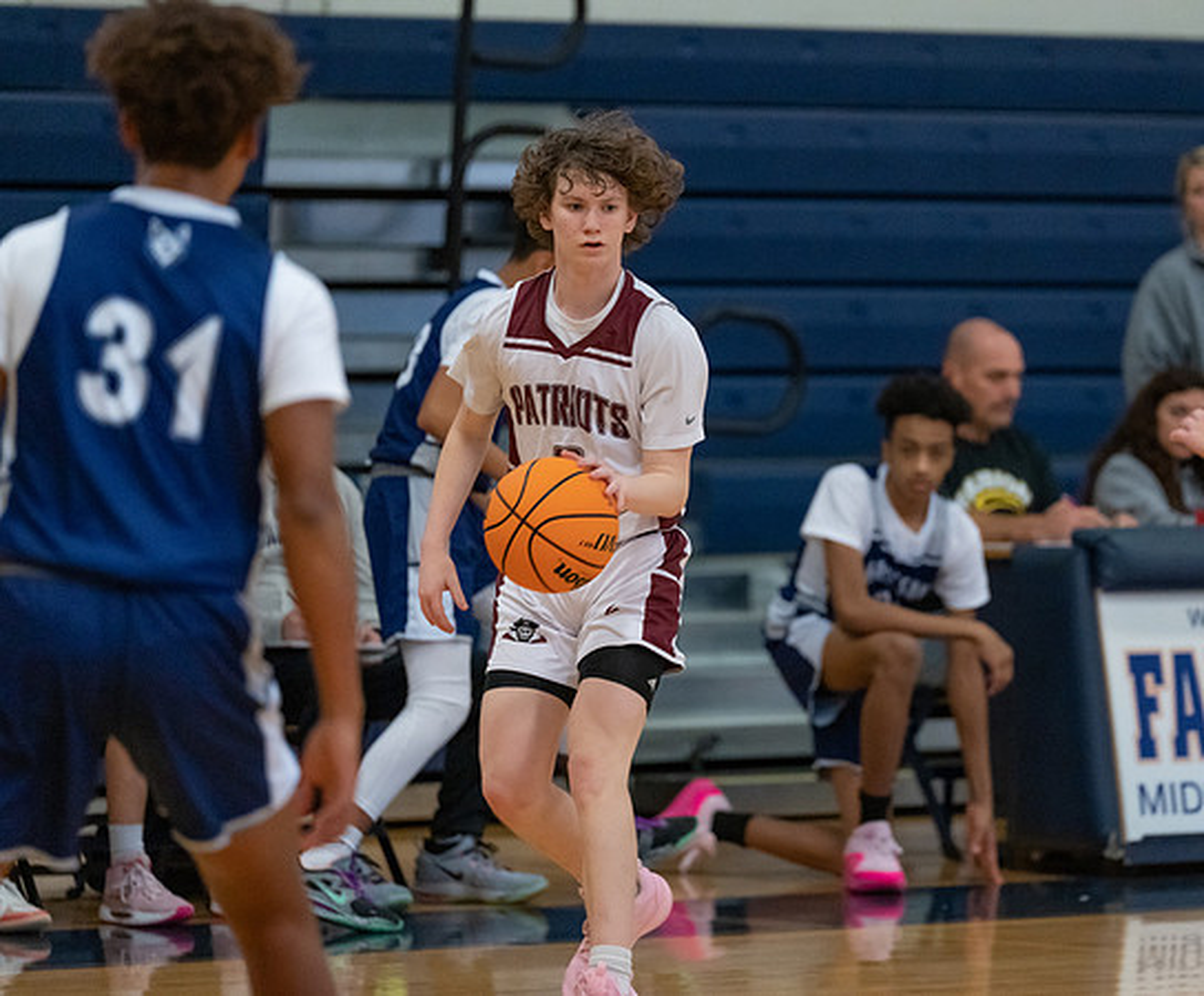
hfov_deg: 7.5
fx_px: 9228
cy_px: 461
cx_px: 806
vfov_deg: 6.2
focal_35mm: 256
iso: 4000
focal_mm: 200
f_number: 2.8
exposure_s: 1/1000
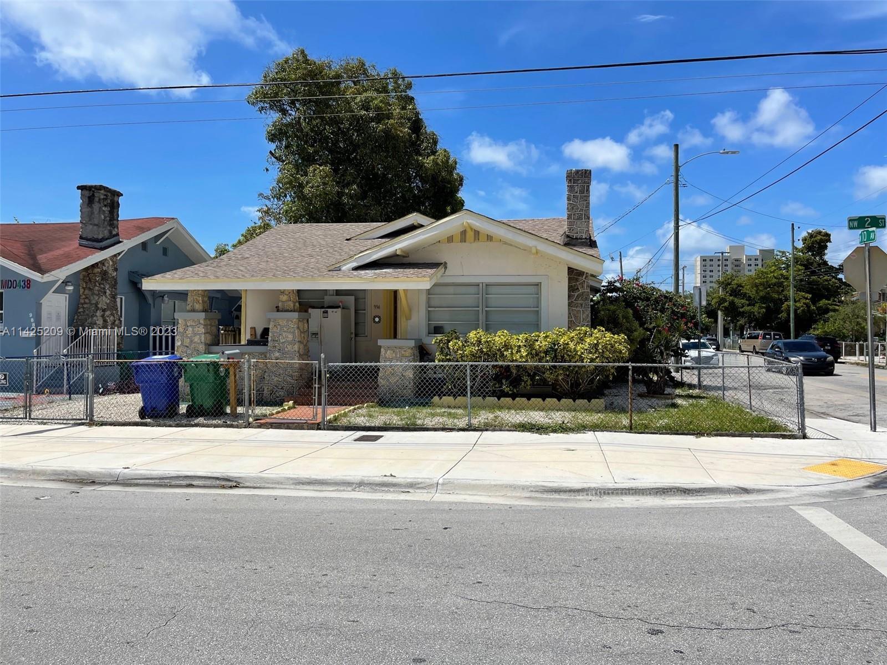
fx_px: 666
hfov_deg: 67.3
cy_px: 332
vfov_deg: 53.1
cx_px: 444
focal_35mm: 26
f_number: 1.6
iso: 32
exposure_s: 1/5618
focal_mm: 5.1
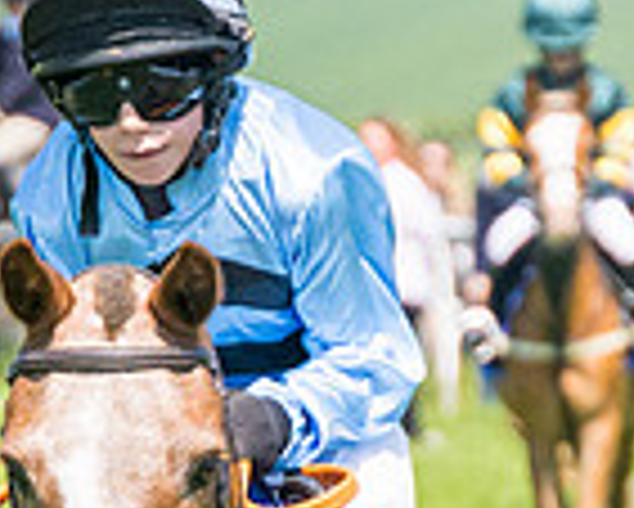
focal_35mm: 663
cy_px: 516
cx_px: 132
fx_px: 12449
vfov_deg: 2.3
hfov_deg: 2.9
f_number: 4
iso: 400
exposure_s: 1/6400
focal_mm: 98
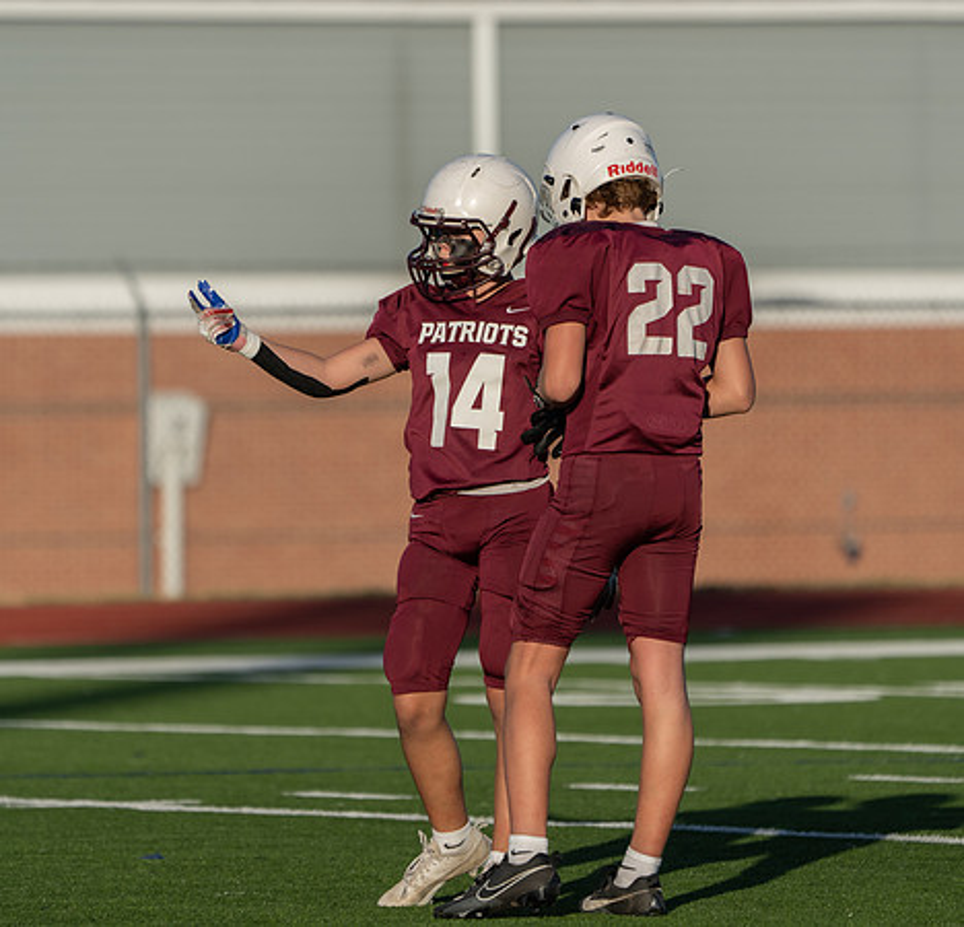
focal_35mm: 442
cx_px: 465
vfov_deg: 3.9
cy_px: 452
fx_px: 13667
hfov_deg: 4.0
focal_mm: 336
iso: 160
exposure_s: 1/1000
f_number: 5.6
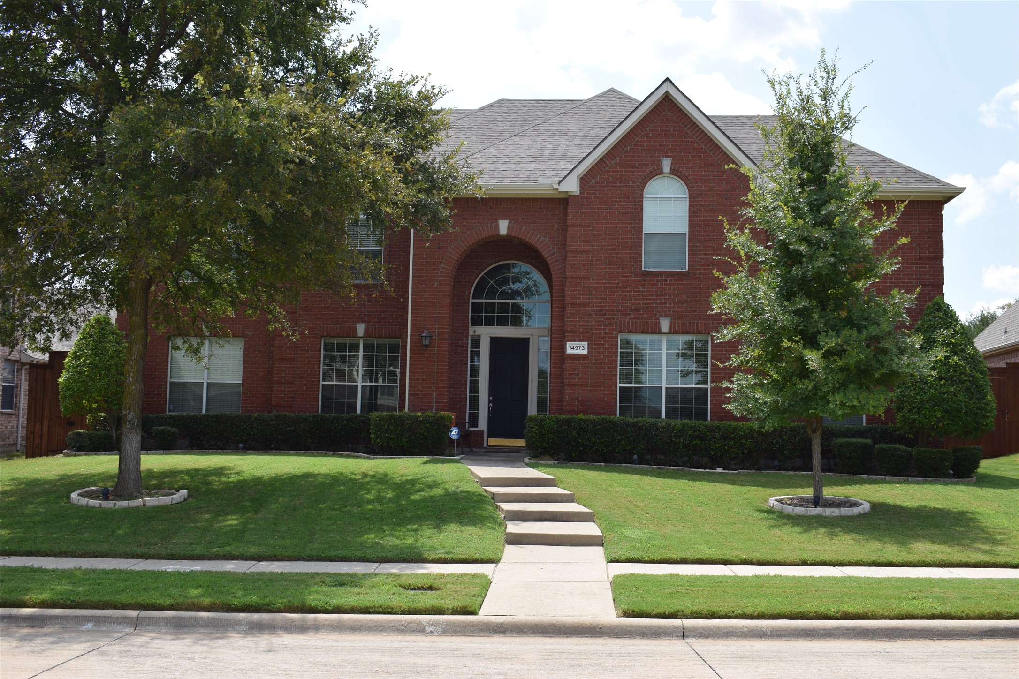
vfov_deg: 36.9
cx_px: 510
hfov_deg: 53.1
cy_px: 340
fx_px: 1019
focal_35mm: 36
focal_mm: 24
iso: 100
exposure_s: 1/200
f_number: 8
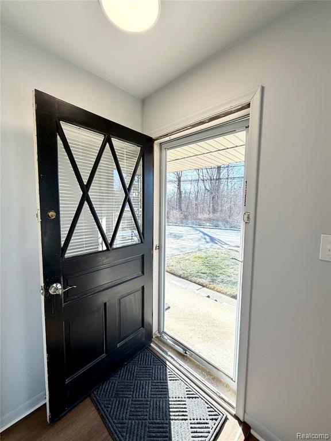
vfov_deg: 102.1
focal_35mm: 14
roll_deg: +0.1
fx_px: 178
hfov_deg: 85.7
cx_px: 166
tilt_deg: -4.1
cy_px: 220
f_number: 2.2
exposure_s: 1/242
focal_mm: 2.22
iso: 40
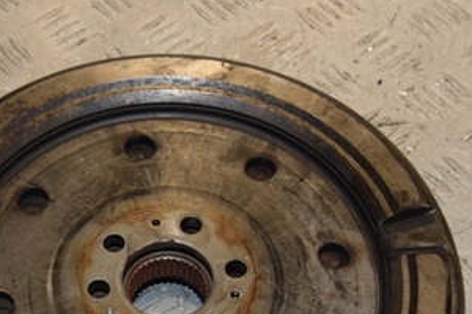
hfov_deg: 21.2
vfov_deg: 14.0
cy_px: 317
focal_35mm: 96
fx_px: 1259
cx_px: 159
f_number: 8
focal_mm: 30
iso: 800
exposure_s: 1/200
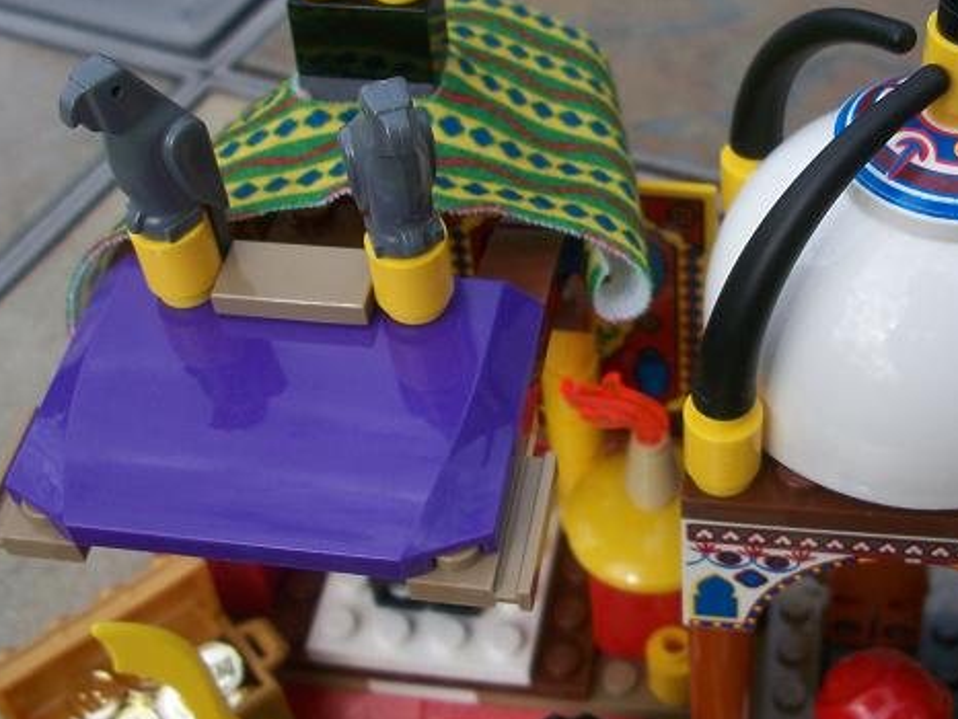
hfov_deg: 34.8
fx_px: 1523
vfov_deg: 26.4
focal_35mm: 55
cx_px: 589
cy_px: 216
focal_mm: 6.3
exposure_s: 1/640
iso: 80
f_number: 3.1
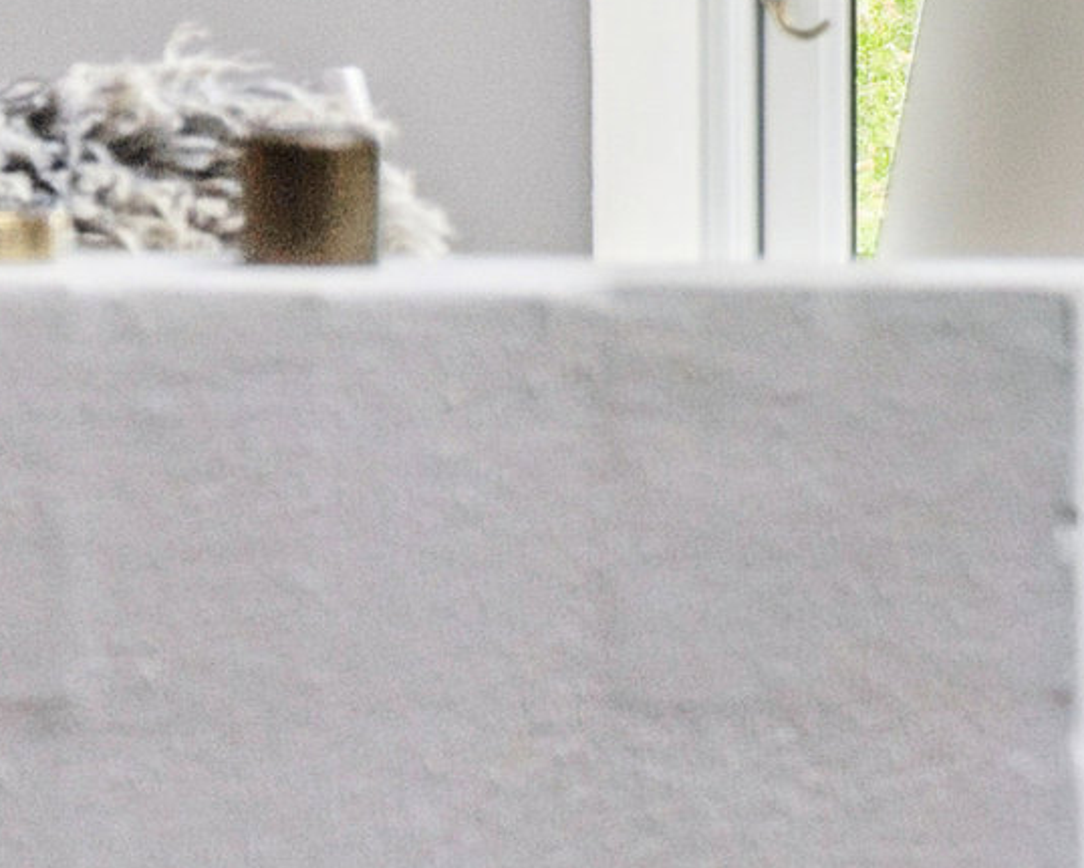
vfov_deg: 3.6
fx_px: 13855
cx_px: 2525
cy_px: -95
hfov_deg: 4.4
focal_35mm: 432
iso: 200
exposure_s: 1/160
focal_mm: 55
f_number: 8
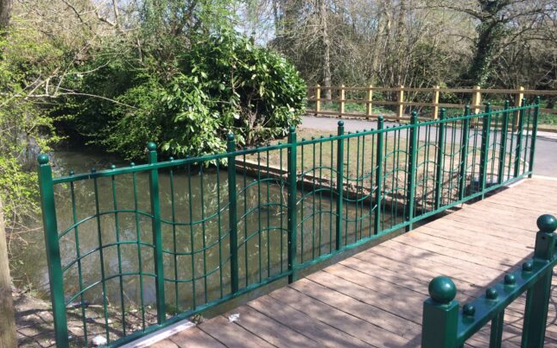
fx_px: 471
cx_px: 279
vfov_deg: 40.6
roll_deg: +1.3
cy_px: 177
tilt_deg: -13.1
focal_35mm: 31
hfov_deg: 61.2
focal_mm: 4.15
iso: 32
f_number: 2.2
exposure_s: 1/820
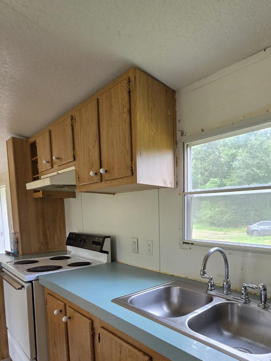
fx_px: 209
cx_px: 194
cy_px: 238
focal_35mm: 20
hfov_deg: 63.1
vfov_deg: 79.3
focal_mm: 2.2
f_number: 1.9
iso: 160
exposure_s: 1/120
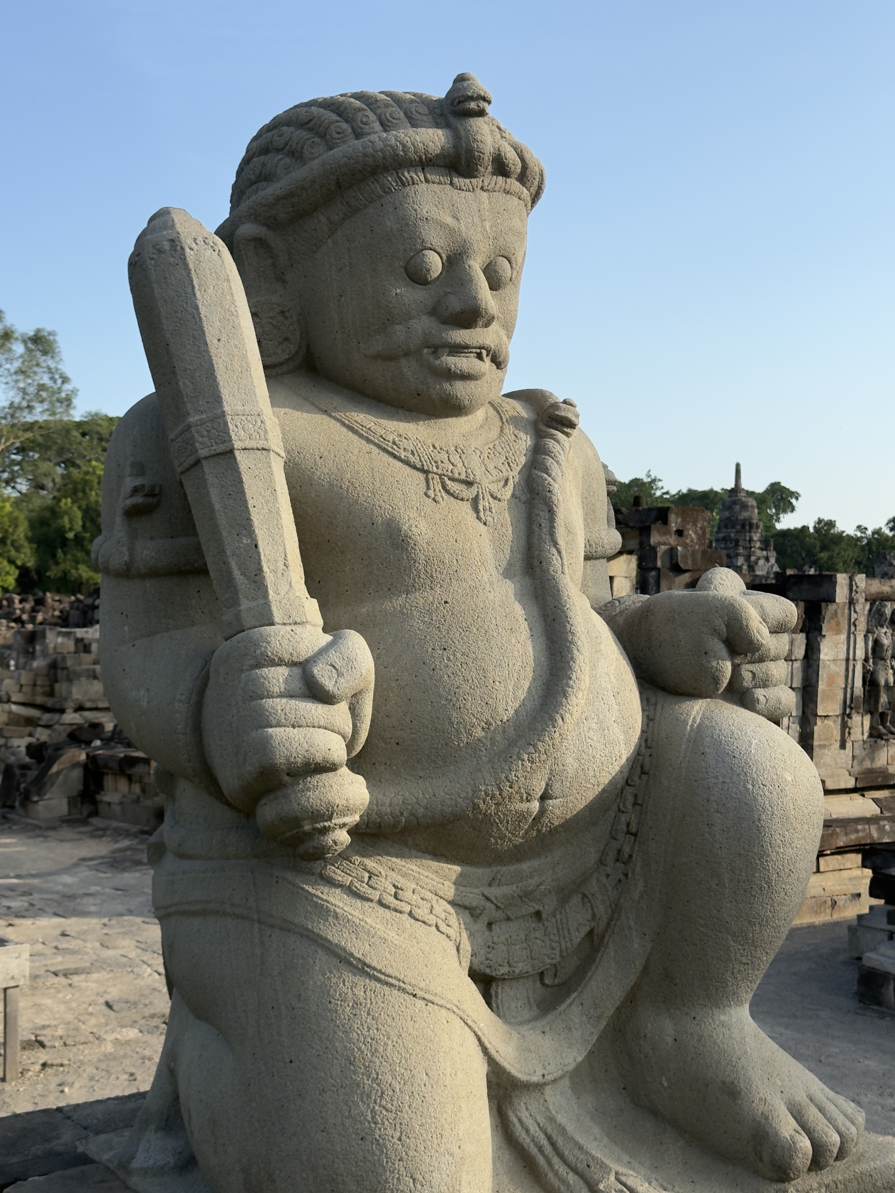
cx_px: 448
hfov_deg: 30.3
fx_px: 1655
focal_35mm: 48
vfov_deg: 39.7
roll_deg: +0.0
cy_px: 596
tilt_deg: +1.6
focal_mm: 6.76
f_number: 1.78
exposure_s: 1/2208
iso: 64
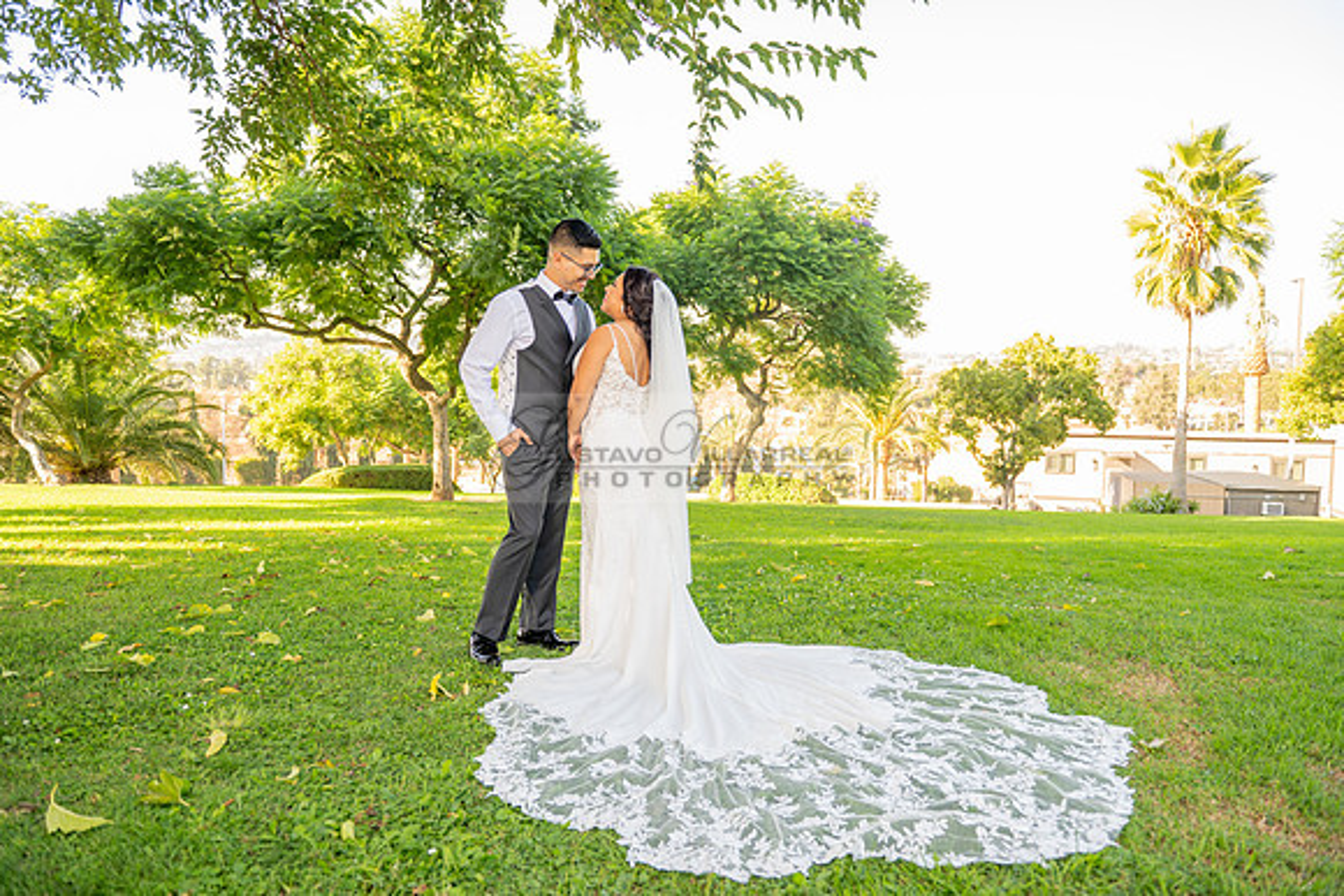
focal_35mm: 24
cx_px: 672
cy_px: 448
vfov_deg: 53.2
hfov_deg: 73.7
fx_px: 896
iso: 200
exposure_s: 1/200
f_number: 3.5
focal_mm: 24
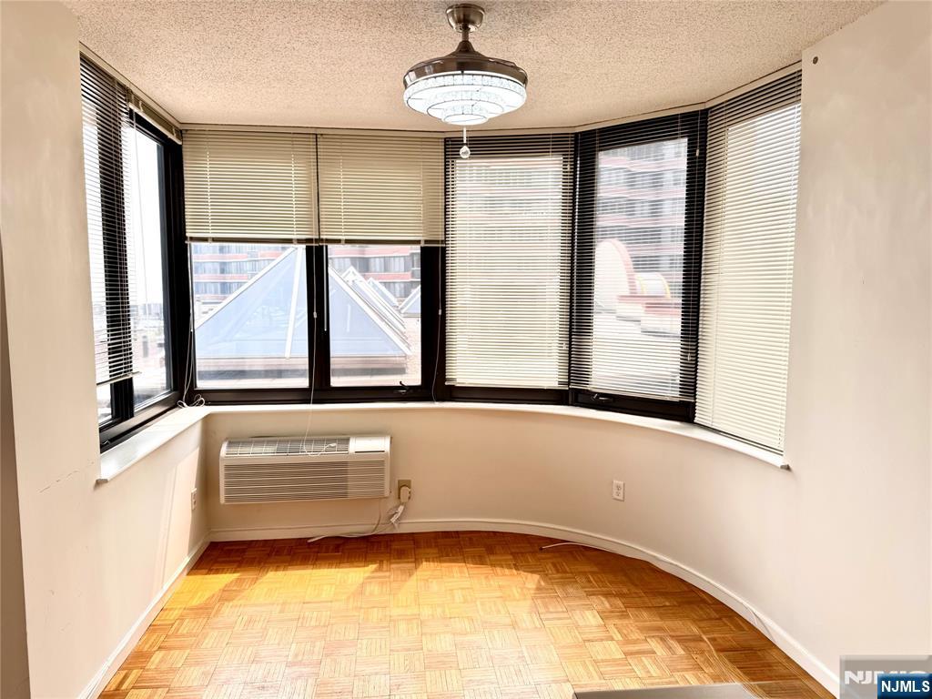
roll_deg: -0.3
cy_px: 350
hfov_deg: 71.6
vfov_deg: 56.8
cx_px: 466
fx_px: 646
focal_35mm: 24
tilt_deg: -6.4
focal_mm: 6.76
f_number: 1.78
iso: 80
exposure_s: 1/227
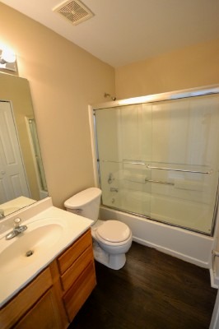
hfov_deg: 77.2
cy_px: 164
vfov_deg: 100.4
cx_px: 110
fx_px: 137
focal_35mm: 15
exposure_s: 1/60
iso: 2200
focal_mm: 10
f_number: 4
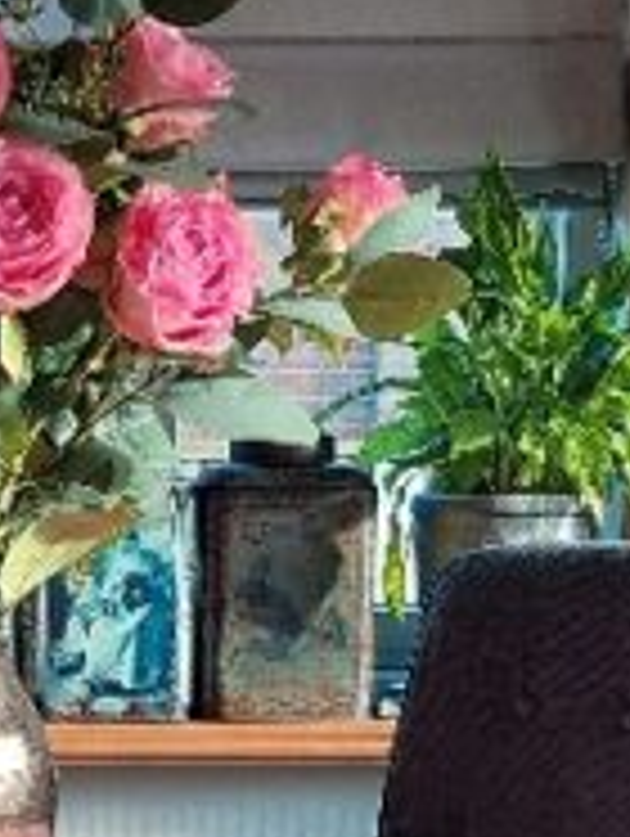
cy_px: 837
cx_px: -72
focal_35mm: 103
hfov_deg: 14.1
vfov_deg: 18.6
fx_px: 2494
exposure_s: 1/60.2
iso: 80
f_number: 1.8
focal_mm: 5.23
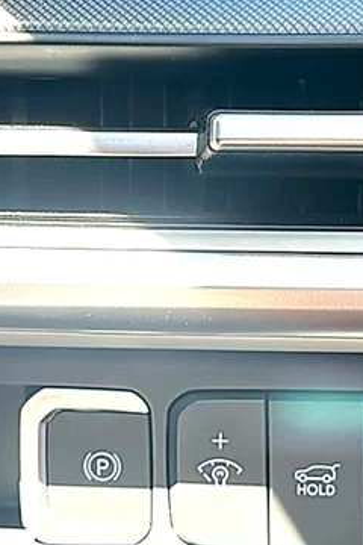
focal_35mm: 81
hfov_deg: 16.8
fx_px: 1225
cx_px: 233
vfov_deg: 25.0
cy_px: 325
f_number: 1.78
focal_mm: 6.86
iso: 64
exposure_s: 1/229
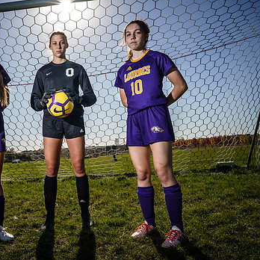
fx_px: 289
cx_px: 71
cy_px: 122
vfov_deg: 48.4
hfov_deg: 47.0
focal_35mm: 34
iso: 50
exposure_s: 1/160
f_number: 11
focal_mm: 24
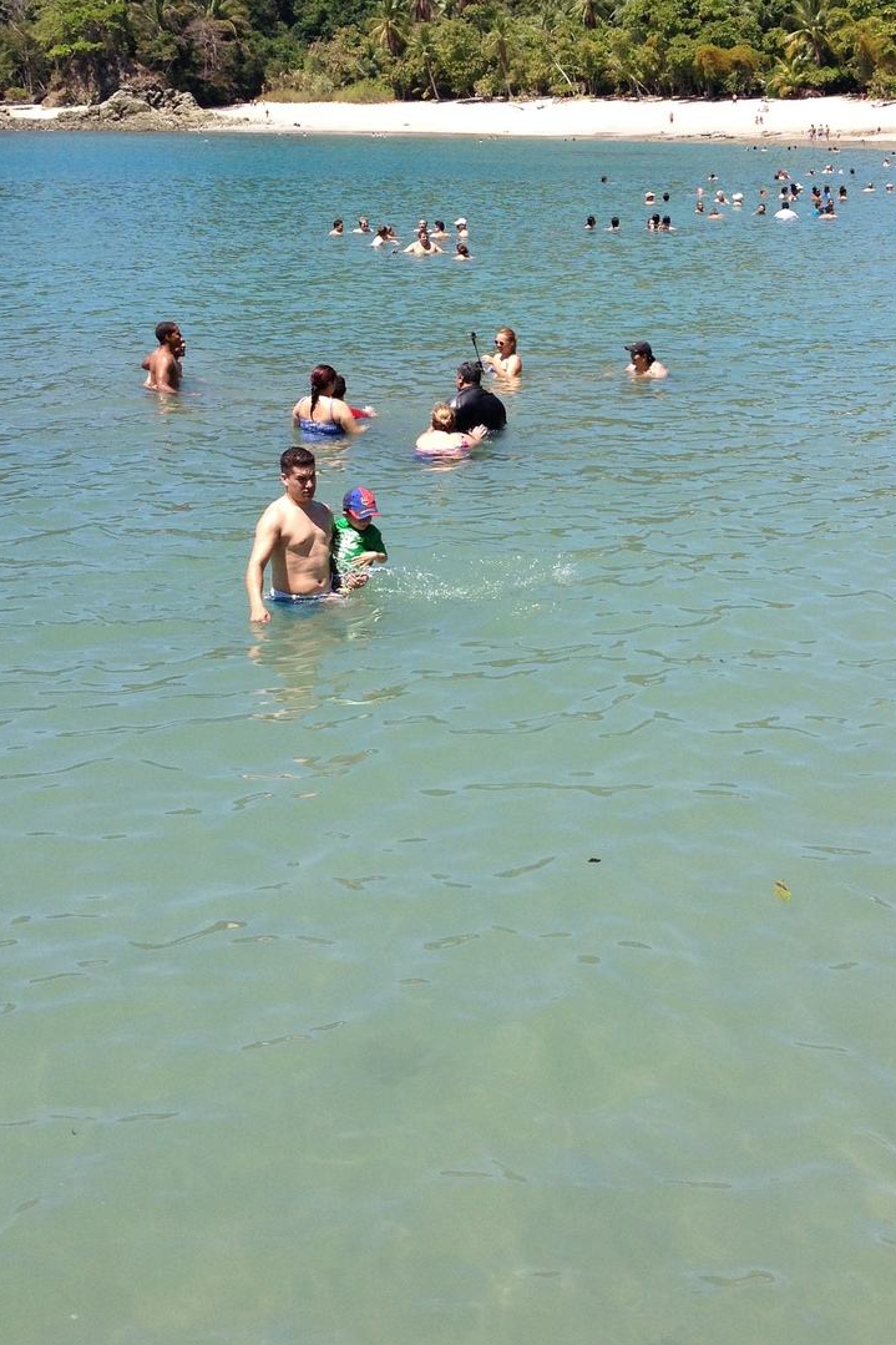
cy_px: 460
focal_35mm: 54
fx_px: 2016
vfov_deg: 36.5
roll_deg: +0.9
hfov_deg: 25.0
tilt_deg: -13.3
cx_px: 562
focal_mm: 4.28
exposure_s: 1/1623
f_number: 2.4
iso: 50
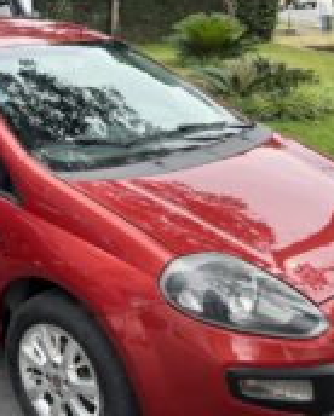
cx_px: 58
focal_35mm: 53
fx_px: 654
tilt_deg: -15.6
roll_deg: +3.0
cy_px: 162
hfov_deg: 28.0
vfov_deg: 35.2
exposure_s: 1/533
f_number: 1.5
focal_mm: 5.7
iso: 50
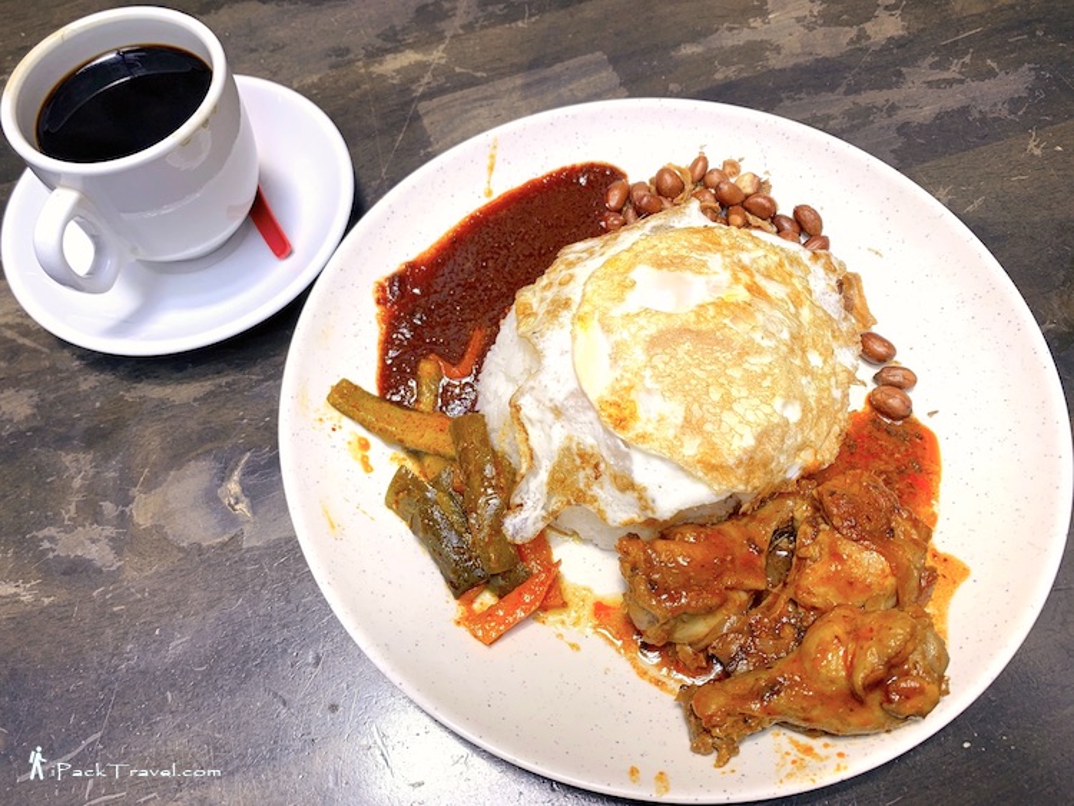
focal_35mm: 26
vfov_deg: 53.1
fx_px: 807
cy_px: 403
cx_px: 537
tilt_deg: -62.3
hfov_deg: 67.3
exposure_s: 1/203
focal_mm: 4.25
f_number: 1.8
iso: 25
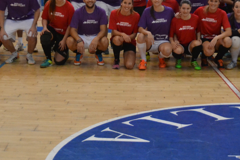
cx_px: 130
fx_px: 547
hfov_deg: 24.8
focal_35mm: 82
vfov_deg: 16.1
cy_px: -25
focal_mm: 22
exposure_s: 1/500
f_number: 3.5
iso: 2500
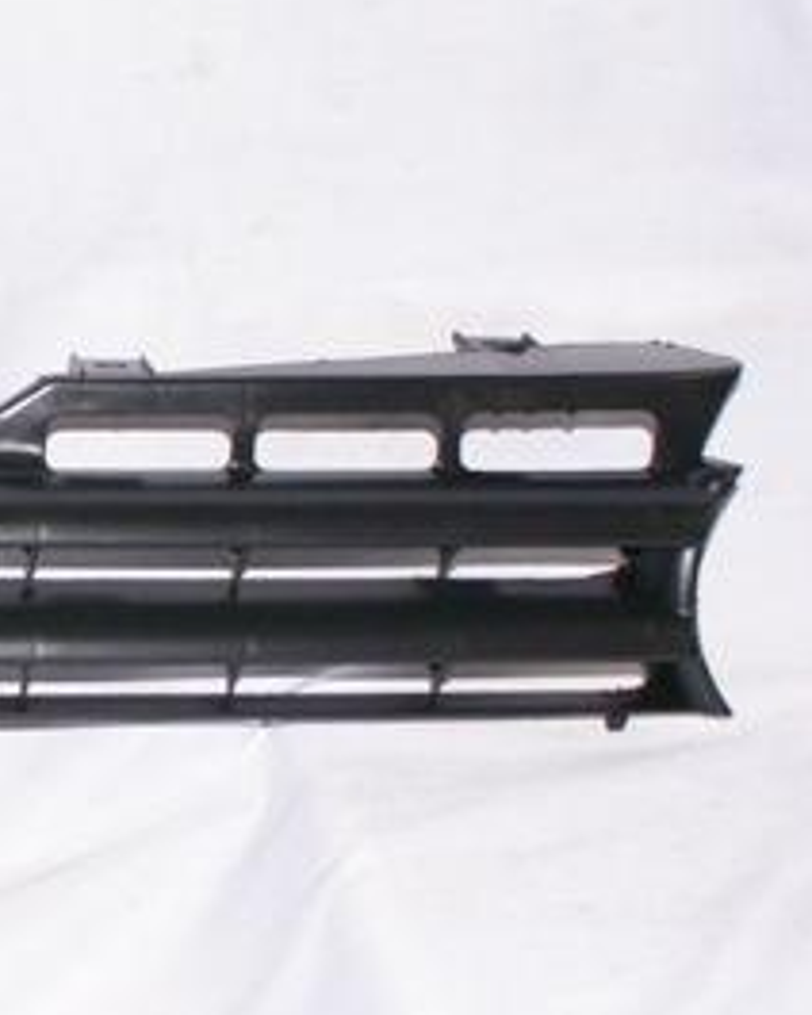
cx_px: -372
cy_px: 511
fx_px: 3064
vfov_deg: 18.8
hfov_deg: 14.2
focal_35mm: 102
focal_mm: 30
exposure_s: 1/60
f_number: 5
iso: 400
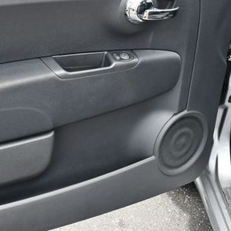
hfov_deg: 24.4
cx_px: 10
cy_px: 96
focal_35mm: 68
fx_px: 513
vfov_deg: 25.3
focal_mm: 18
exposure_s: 1/250
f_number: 5
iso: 400
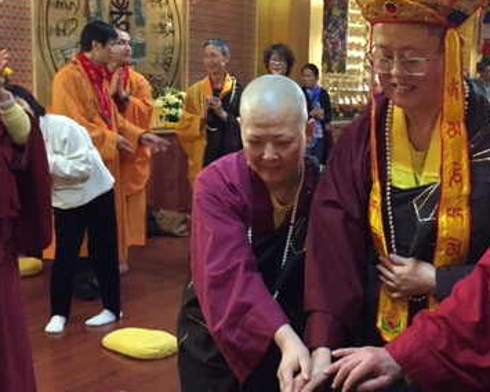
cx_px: 363
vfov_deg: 29.7
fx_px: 740
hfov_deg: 35.9
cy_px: 215
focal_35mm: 51
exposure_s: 1/25
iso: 250
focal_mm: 4.15
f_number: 2.2
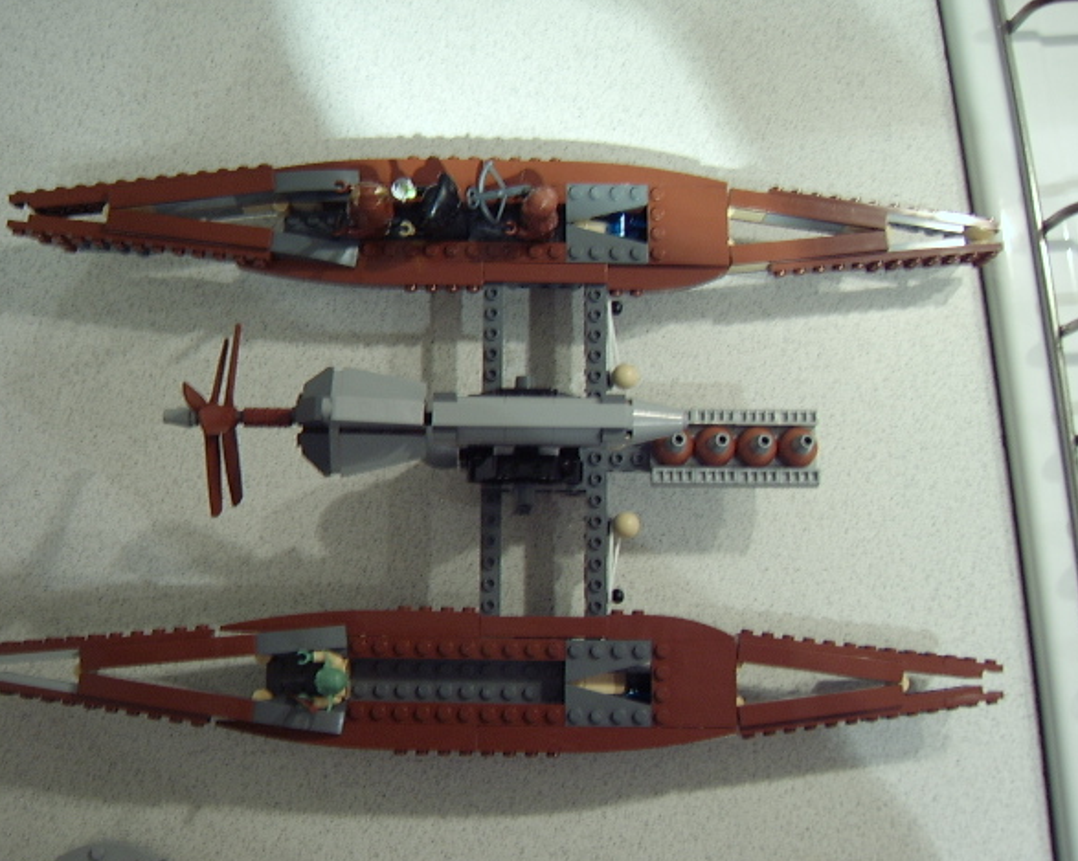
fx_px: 1052
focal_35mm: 33
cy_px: 430
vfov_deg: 44.5
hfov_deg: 54.2
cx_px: 501
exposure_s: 1/4
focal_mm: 8.13
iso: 100
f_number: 2.7
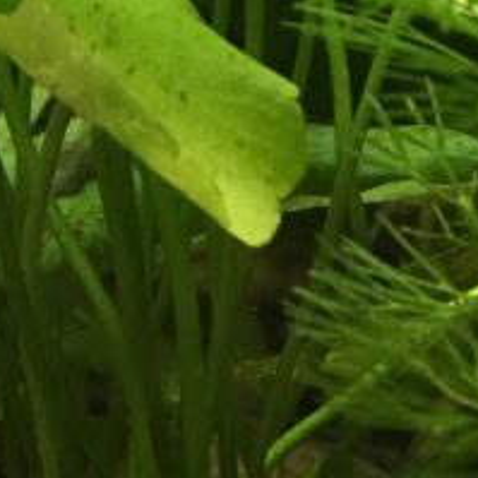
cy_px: -271
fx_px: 2062
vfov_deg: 12.5
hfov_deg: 12.7
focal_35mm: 132
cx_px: -185
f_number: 2.2
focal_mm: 4.15
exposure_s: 1/33
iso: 50
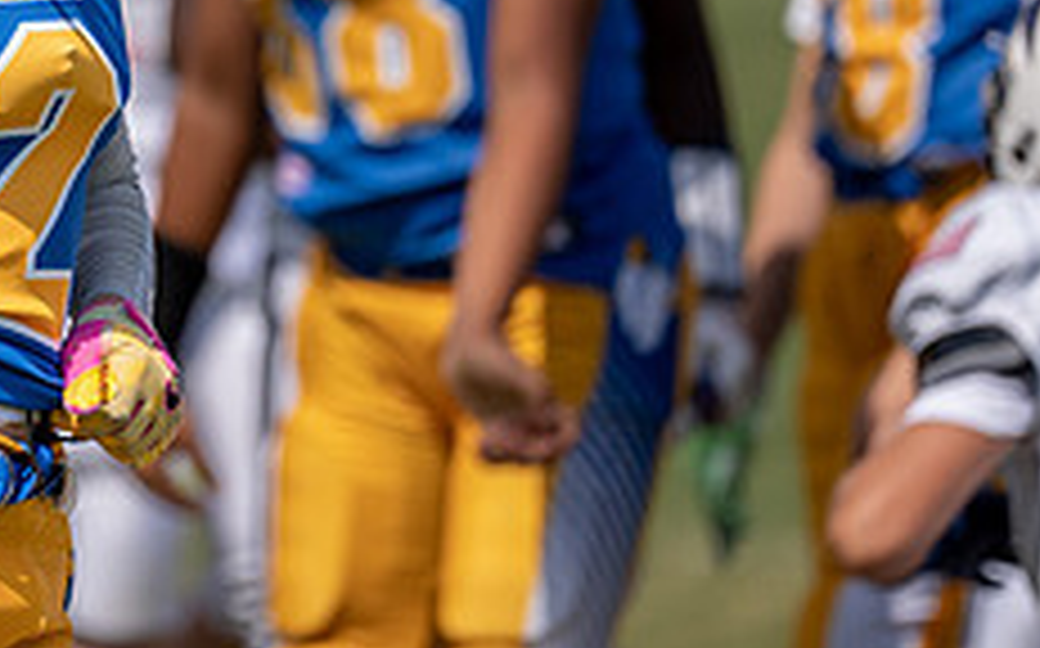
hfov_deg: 3.8
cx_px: -23
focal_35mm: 548
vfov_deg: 2.4
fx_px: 15521
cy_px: 32
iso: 160
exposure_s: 1/5000
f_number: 2.8
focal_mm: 200
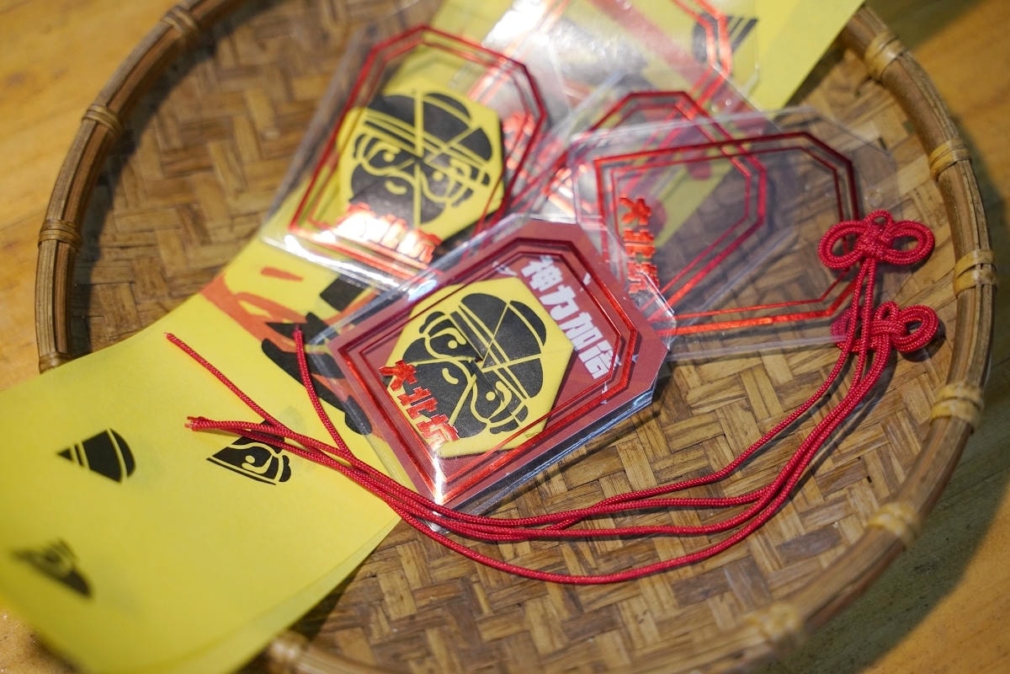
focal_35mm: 75
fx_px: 2104
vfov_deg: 18.2
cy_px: 337
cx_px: 505
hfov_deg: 27.0
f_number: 3.5
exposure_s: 1/80
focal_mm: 75
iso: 1600
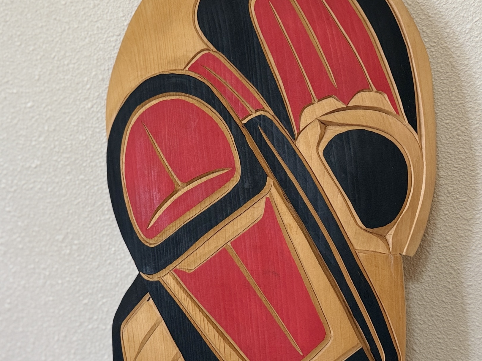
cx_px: 241
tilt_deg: -8.7
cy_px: 180
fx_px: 334
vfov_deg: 56.8
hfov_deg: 71.6
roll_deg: +2.4
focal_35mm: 24
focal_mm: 6.76
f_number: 1.78
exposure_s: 1/60
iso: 160
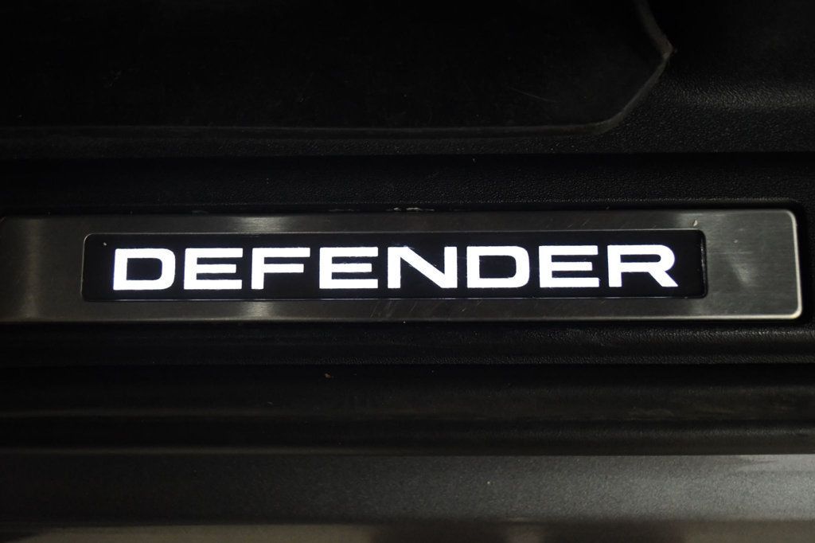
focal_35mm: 43
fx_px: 973
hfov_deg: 45.4
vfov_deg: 31.2
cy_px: 272
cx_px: 408
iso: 3200
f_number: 4.5
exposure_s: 1/80
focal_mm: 29
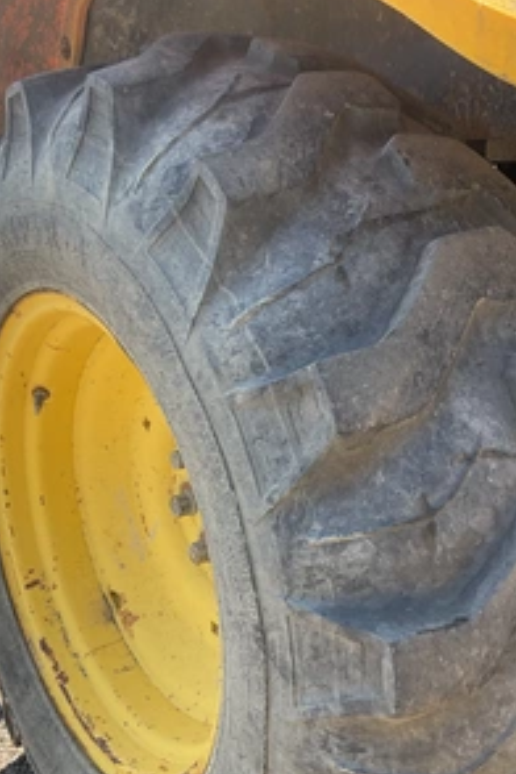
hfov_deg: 32.5
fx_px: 881
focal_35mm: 41
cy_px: 384
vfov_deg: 47.4
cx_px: 308
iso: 25
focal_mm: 3
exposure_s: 1/365
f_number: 1.8
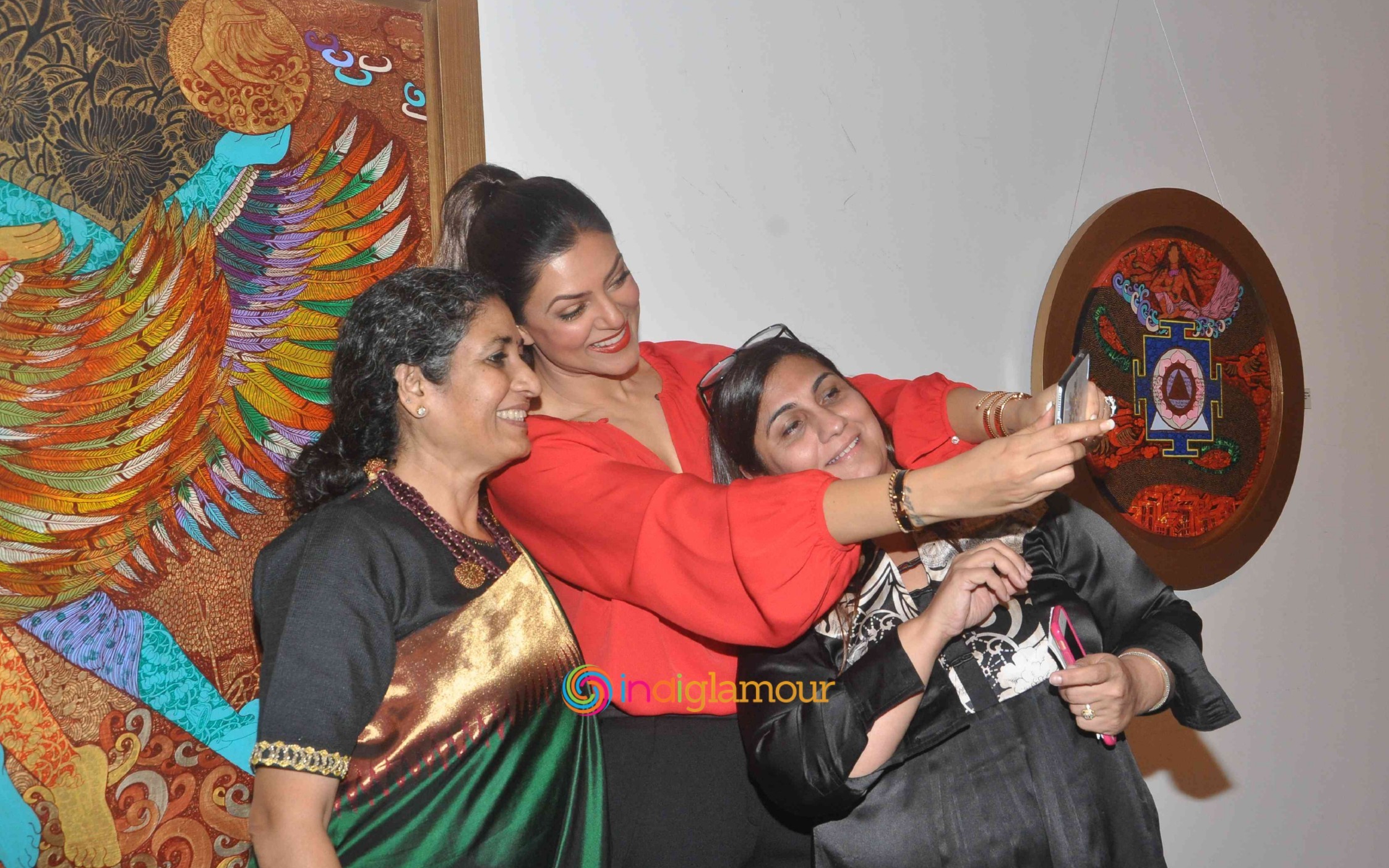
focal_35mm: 43
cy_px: 444
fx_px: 1628
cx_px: 698
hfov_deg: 46.2
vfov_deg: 29.9
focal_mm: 28
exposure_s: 1/160
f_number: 10
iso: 800
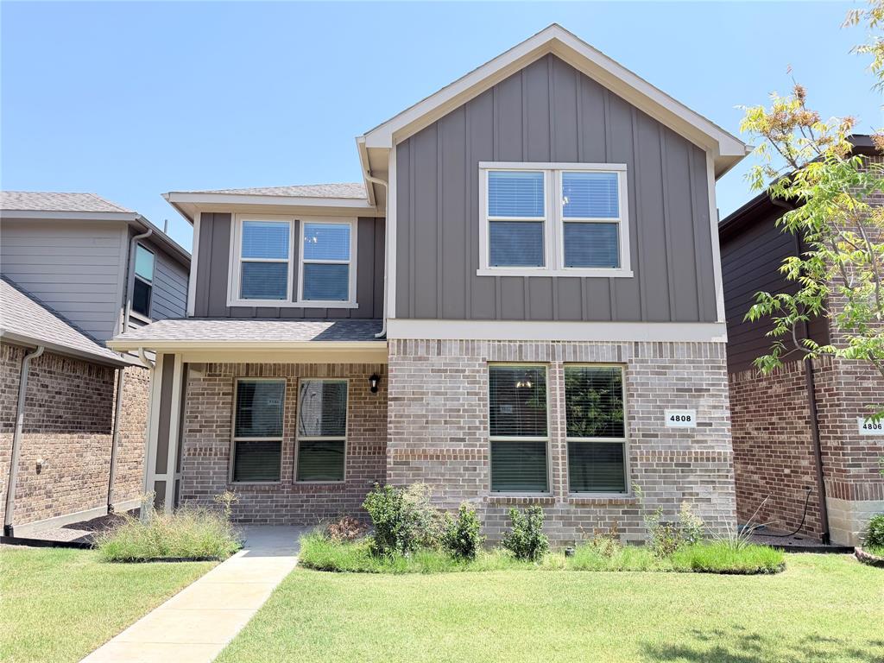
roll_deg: +0.0
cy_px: 332
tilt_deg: +8.9
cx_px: 442
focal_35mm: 24
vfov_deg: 56.8
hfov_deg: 71.6
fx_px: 613
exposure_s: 1/2299
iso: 100
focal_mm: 6.76
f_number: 1.78
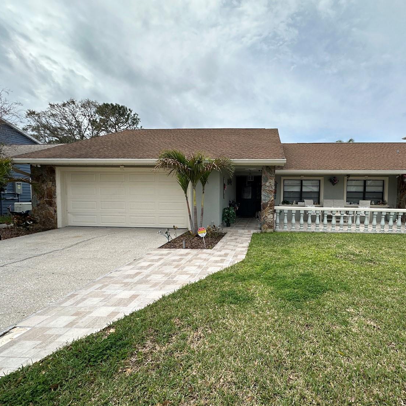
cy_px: 210
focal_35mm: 18
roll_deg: -0.1
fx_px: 239
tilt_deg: -2.4
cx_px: 253
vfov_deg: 80.7
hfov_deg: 79.3
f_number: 2.2
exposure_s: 1/1473
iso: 50
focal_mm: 2.22
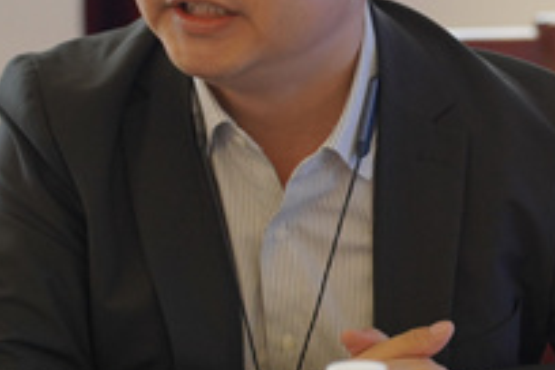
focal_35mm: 212
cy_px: 190
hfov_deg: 9.7
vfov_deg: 6.5
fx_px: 3268
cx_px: 405
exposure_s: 1/125
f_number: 3.5
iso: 1000
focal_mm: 72
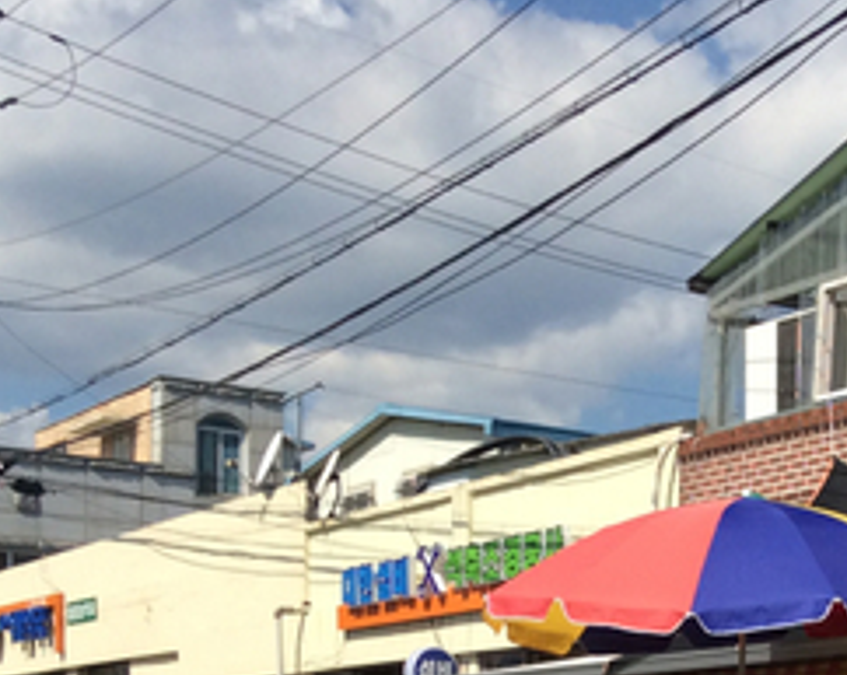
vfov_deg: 15.8
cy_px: 839
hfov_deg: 20.4
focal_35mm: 93
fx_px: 2329
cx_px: 660
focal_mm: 3.3
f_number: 2.4
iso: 32
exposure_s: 1/2119
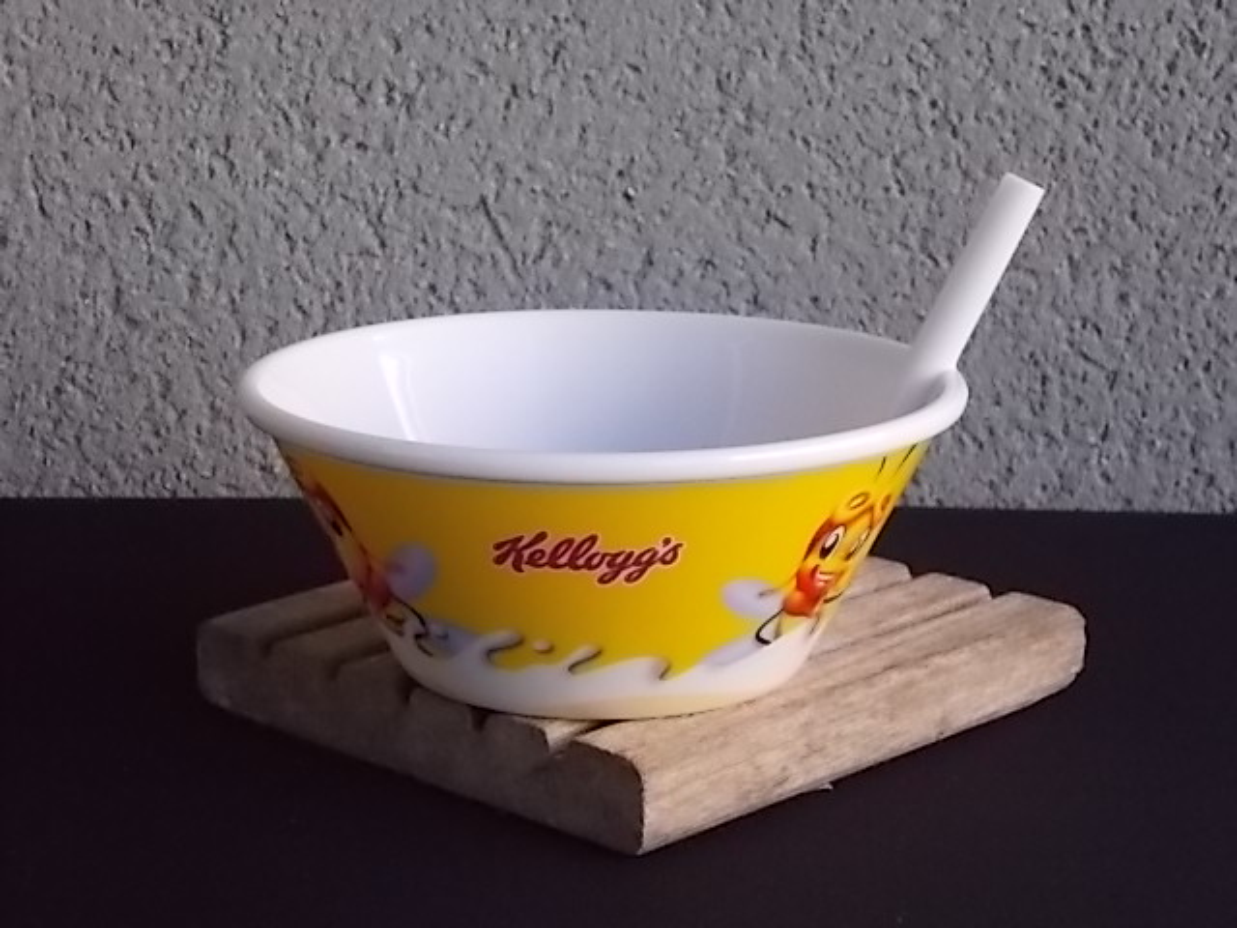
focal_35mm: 76
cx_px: 618
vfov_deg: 19.4
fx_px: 2716
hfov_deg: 25.7
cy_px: 464
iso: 500
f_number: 5.8
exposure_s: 1/250
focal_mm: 13.5
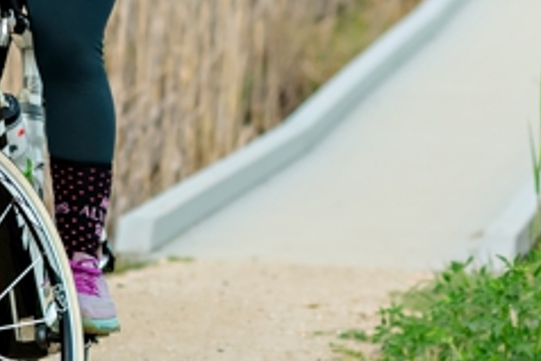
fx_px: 4827
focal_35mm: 321
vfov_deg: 4.3
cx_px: 270
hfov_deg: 6.4
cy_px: -81
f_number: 2.8
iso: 800
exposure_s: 1/2500
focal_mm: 85
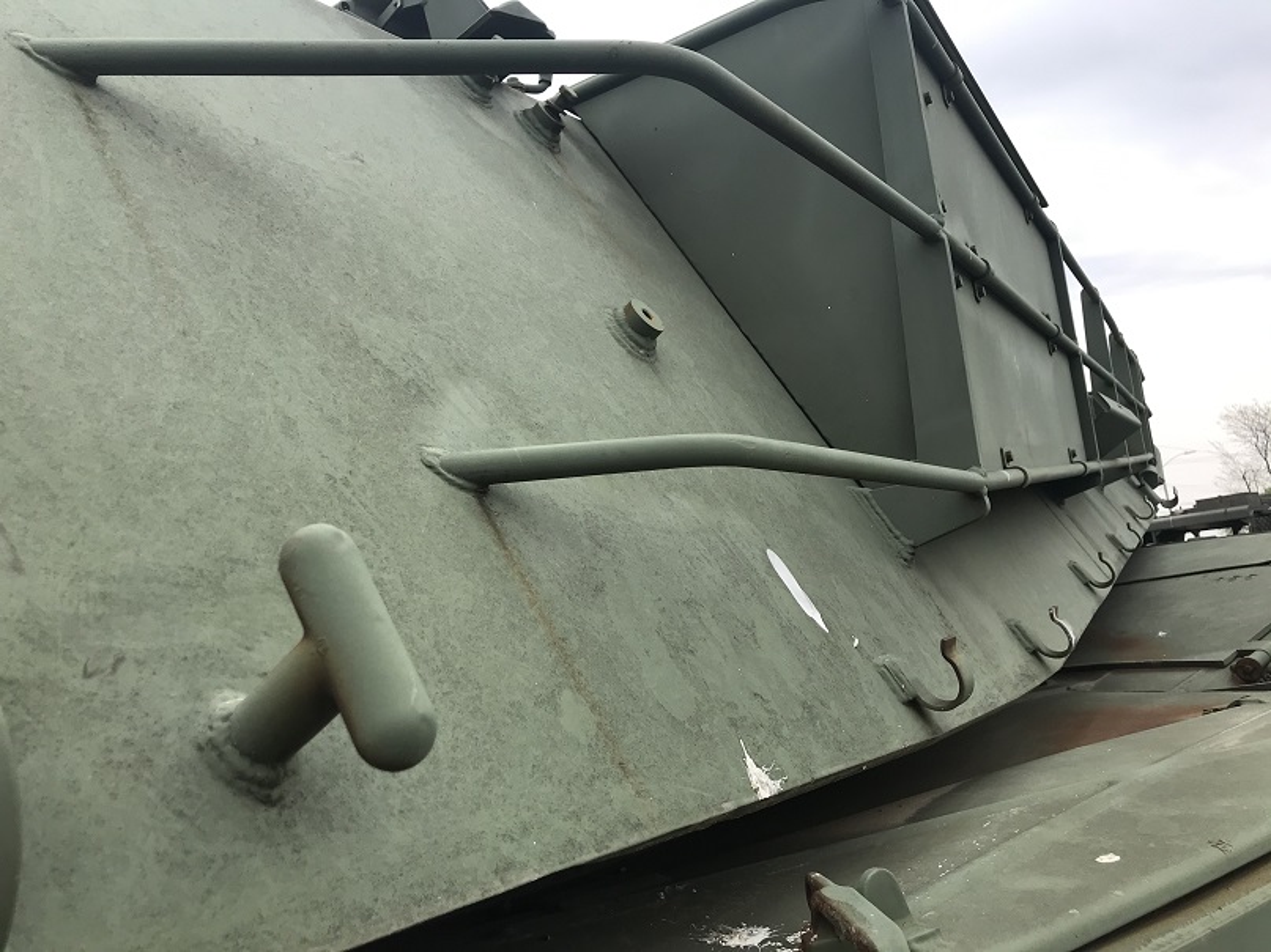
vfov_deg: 49.7
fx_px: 1028
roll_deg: +4.7
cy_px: 476
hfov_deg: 63.5
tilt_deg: +7.7
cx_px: 636
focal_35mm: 28
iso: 20
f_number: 1.8
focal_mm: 3.99
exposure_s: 1/929
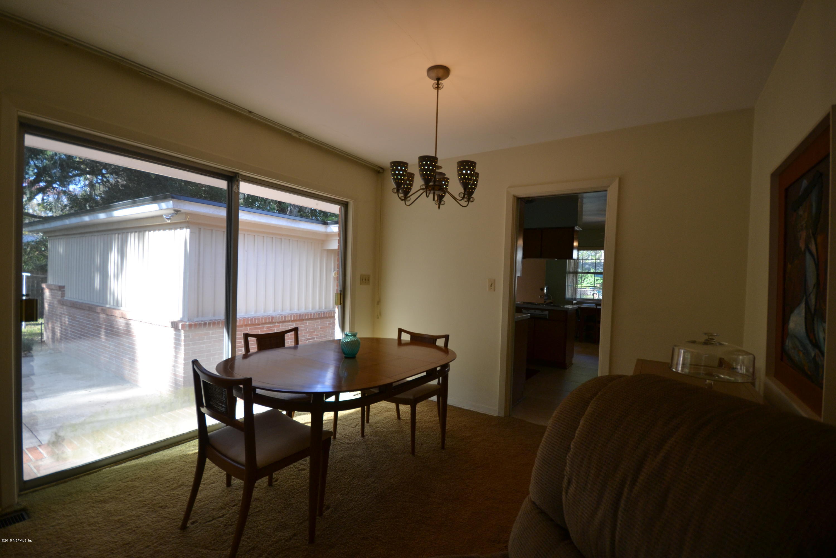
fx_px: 348
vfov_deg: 77.3
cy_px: 279
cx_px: 418
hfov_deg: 100.4
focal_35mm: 15
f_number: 5.6
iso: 320
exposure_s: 1/125
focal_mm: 10
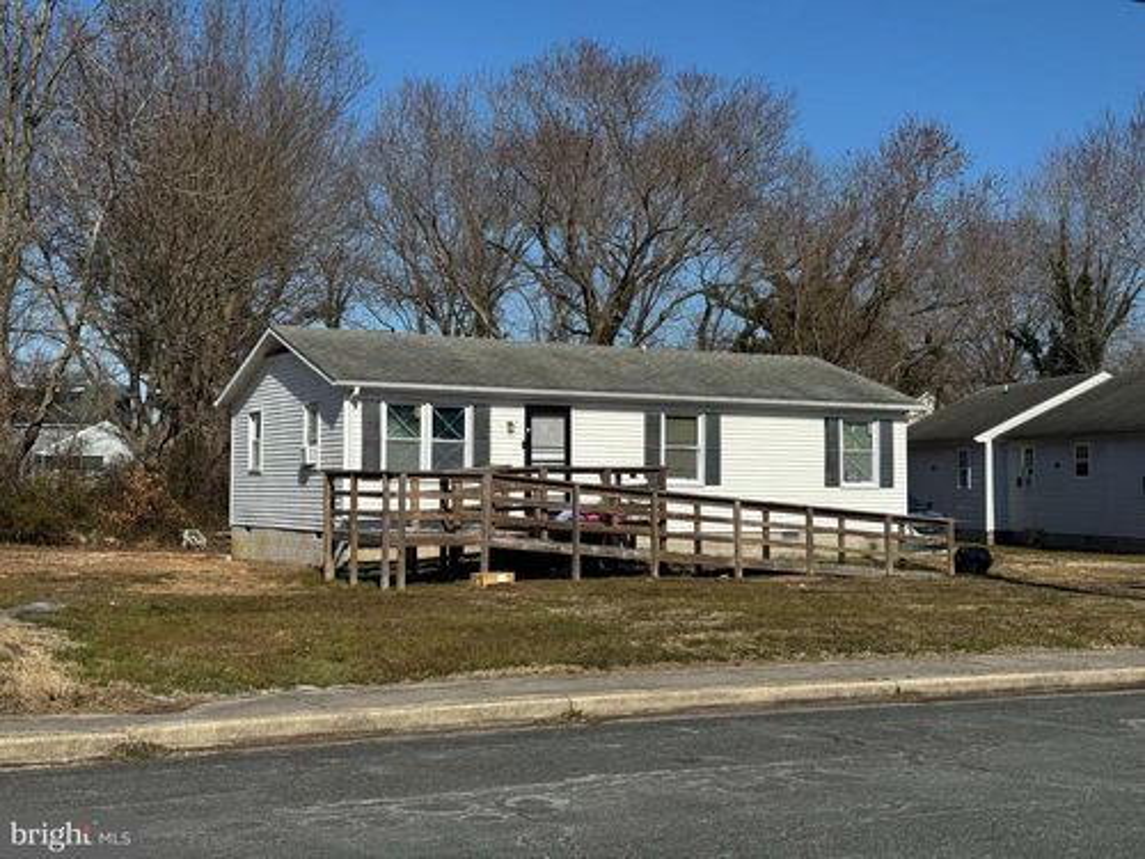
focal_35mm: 48
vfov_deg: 30.3
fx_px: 1588
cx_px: 572
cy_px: 430
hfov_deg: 39.7
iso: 64
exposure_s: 1/7937
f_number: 1.78
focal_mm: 6.76
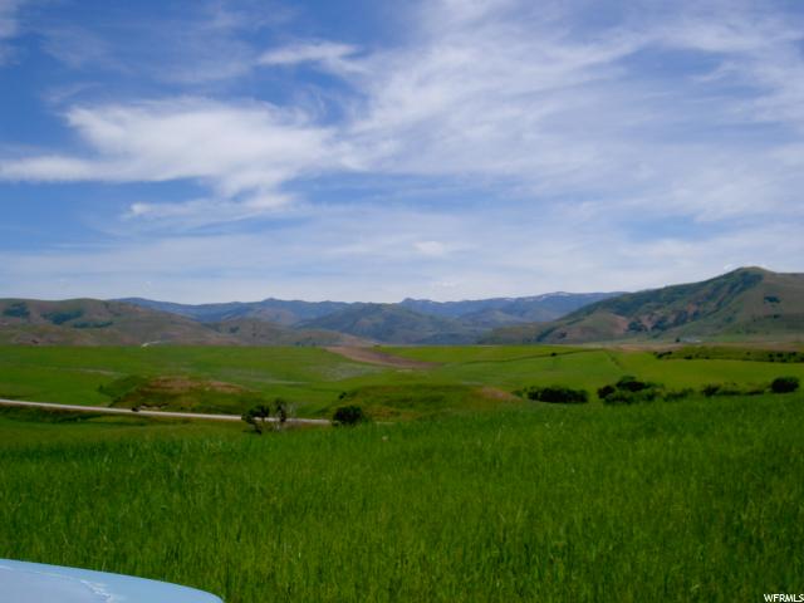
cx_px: 402
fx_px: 906
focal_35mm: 39
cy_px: 302
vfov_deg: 36.8
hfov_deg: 47.9
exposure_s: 1/800
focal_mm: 8
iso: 100
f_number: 4.7
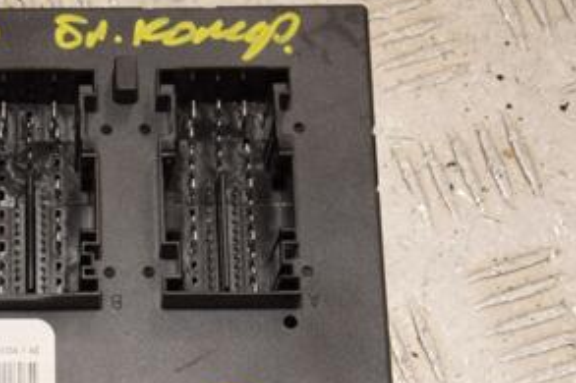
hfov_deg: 15.6
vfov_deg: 10.6
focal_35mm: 129
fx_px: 2063
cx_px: 4
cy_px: 352
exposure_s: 1/125
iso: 400
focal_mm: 42
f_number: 5.6
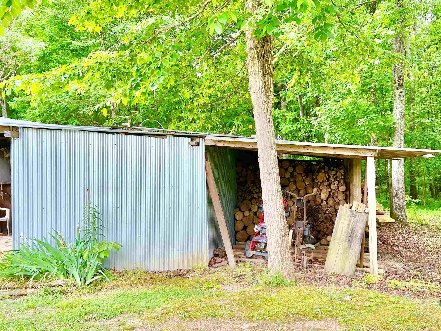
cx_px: 282
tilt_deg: -2.2
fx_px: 446
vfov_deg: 40.7
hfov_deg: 51.9
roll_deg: +0.1
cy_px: 167
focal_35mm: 35
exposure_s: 1/121
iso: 50
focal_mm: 5.7
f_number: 1.5
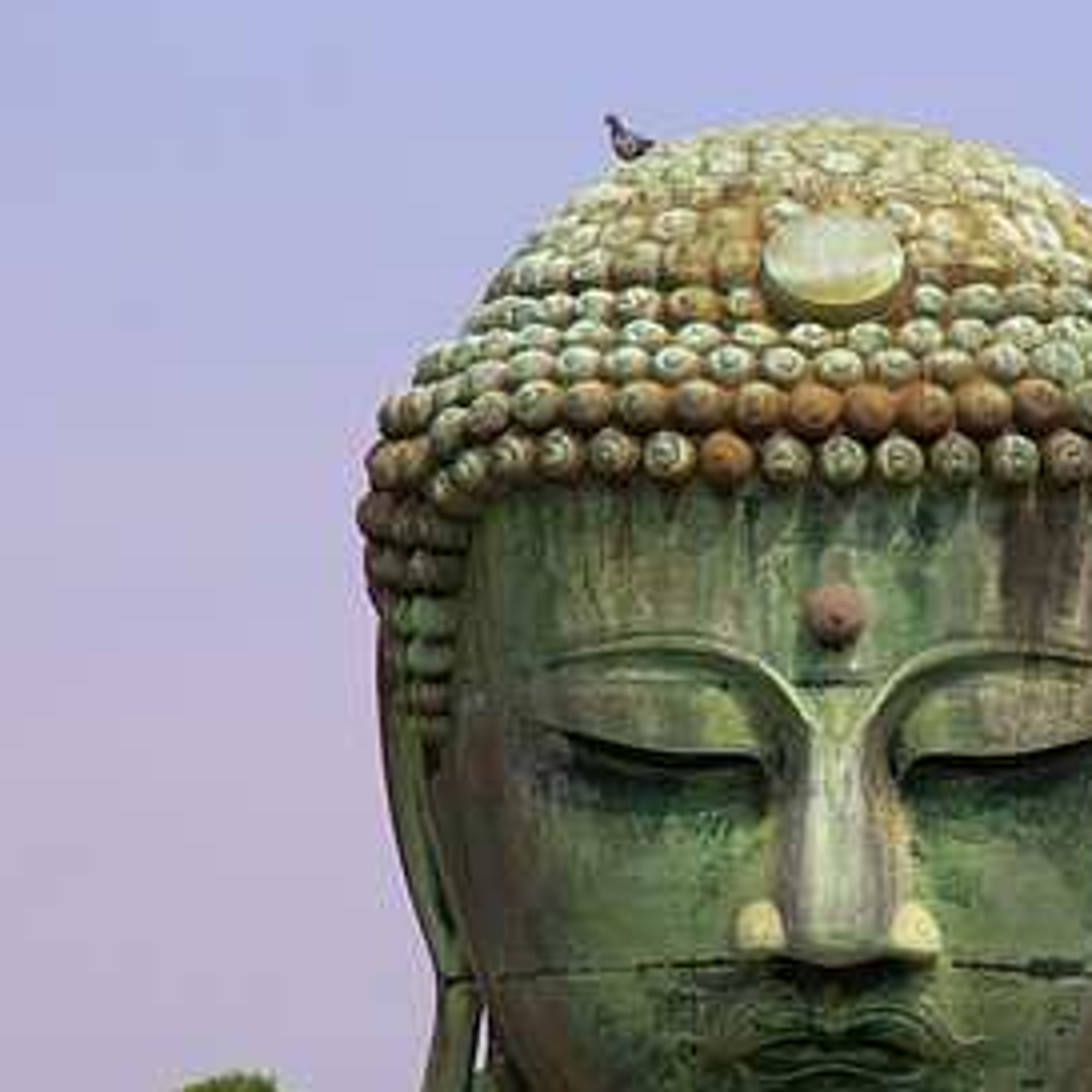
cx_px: 824
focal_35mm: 478
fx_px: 17060
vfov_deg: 3.7
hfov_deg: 3.7
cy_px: 634
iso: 100
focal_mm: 200
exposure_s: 1/500
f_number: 8
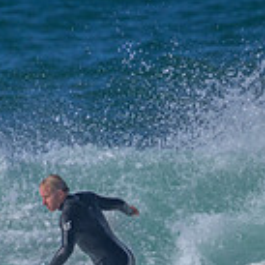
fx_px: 24866
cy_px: 336
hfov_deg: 0.6
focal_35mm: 2871
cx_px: 6
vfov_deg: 0.6
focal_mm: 800
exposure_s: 1/2000
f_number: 11
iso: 640
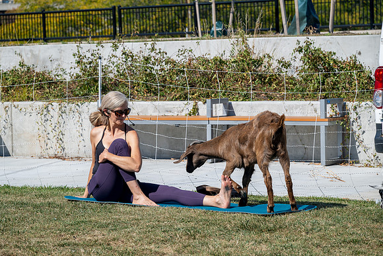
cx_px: 192
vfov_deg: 11.4
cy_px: 128
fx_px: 1277
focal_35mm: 120
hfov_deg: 17.1
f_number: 8
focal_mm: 120
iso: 400
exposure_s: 1/1000
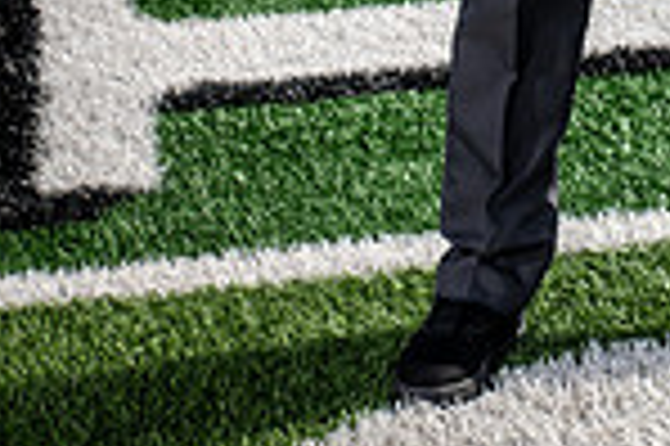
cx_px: 639
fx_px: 2361
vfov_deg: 9.7
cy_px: -559
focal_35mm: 127
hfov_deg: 15.9
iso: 125
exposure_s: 1/400
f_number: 7.1
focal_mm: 42
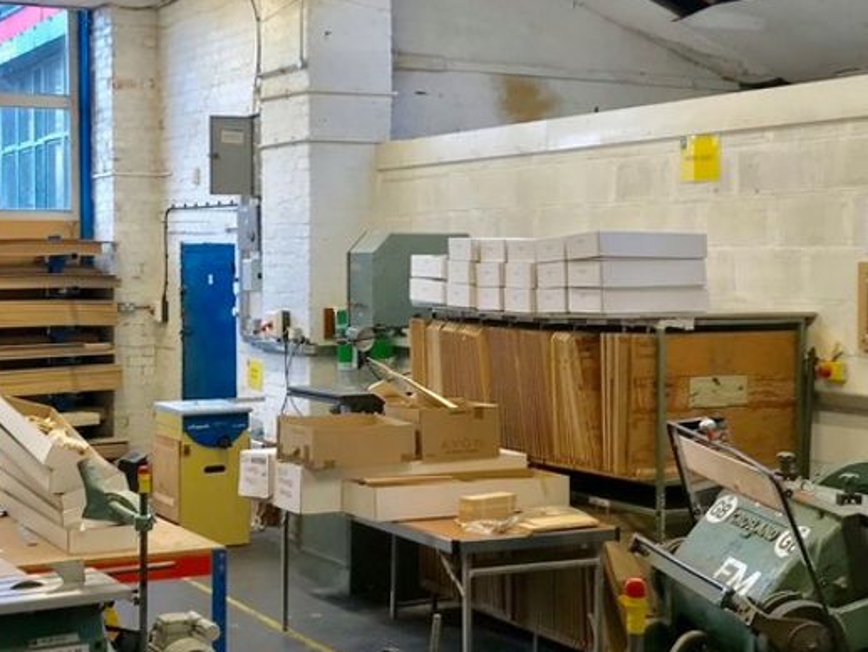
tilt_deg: -0.3
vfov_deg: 24.4
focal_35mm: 60
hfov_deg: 32.1
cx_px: 350
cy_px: 291
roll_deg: -0.3
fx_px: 1505
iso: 32
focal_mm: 3.99
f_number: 1.8
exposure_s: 1/50
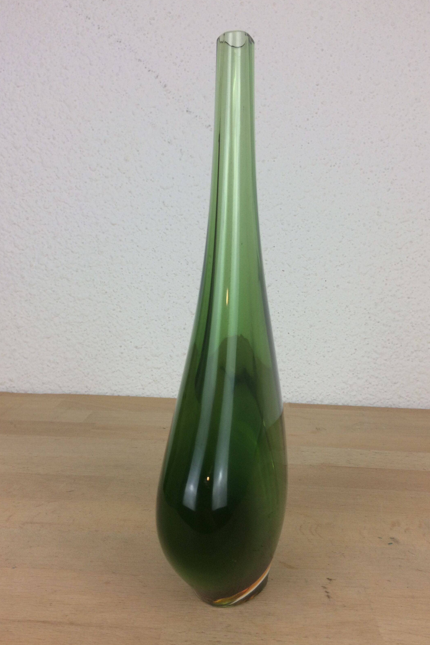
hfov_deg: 42.3
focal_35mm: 31
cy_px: 319
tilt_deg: -5.9
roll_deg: -0.5
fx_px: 555
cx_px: 224
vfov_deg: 60.3
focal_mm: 4.15
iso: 50
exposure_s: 1/100
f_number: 2.2
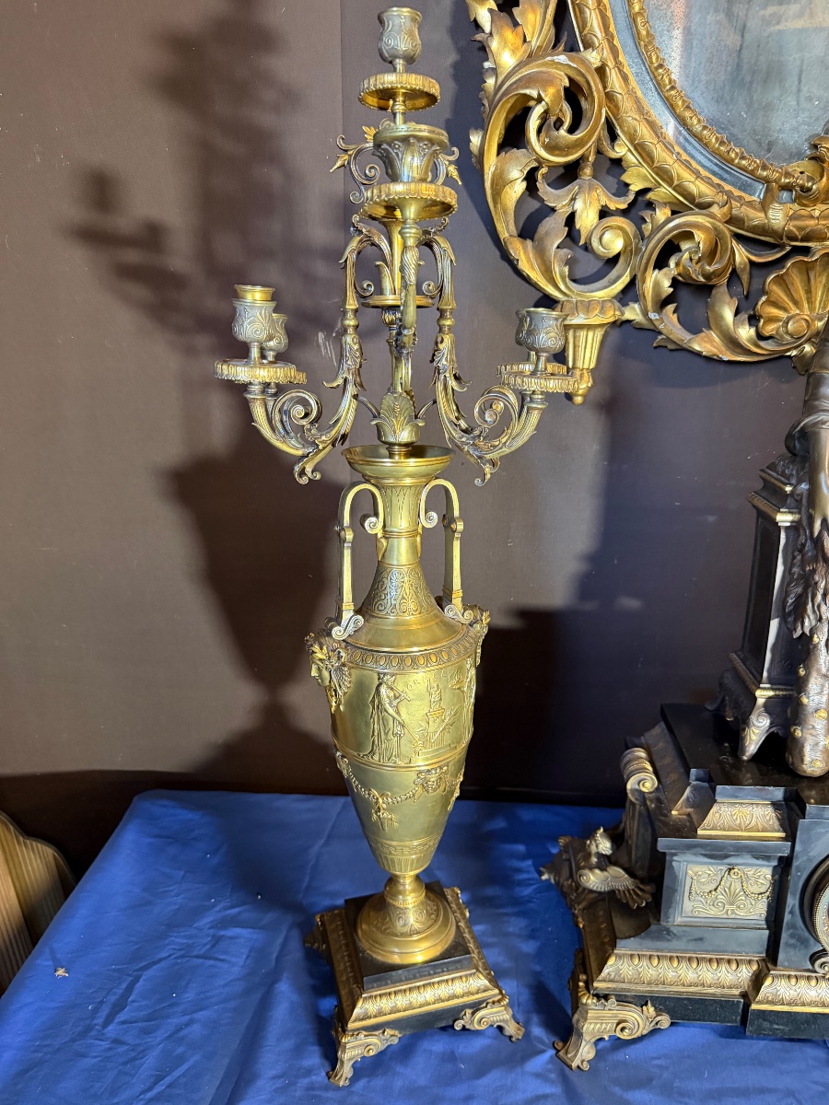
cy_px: 552
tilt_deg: -18.1
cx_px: 414
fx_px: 766
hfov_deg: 56.8
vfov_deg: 71.6
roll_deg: +1.2
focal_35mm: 24
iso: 800
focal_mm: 6.76
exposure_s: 1/50
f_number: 1.78
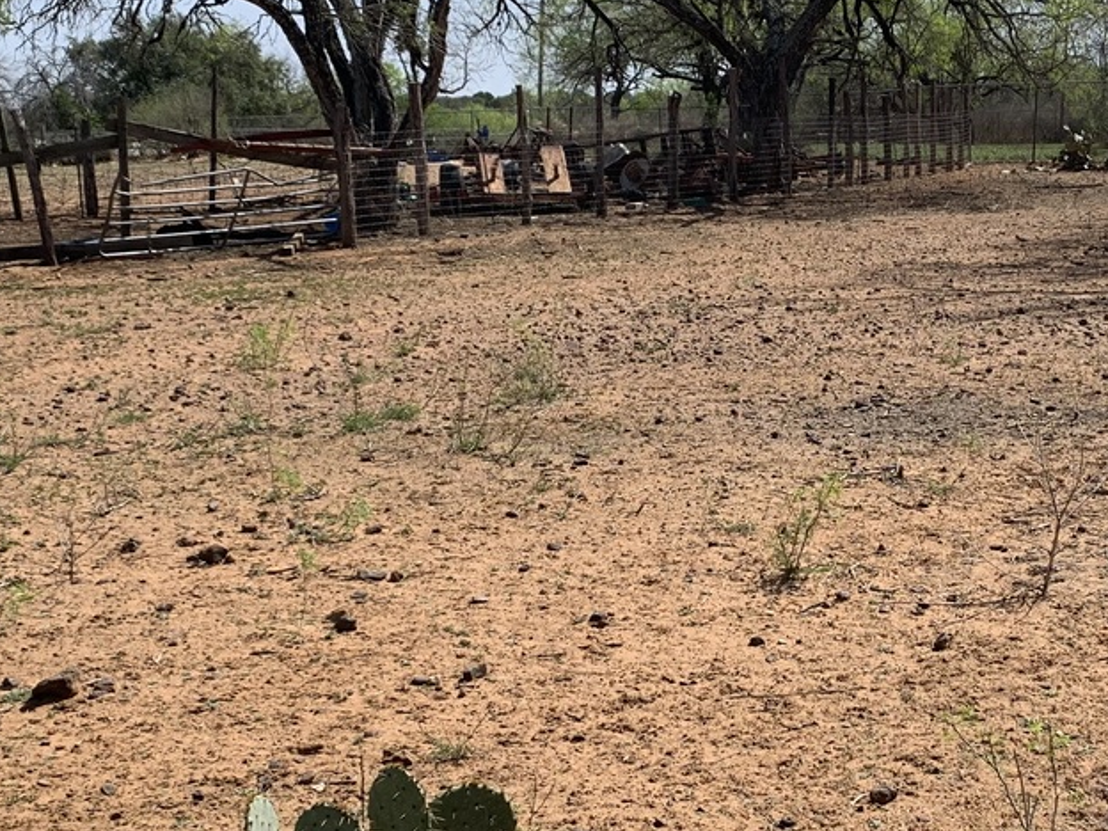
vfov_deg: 24.4
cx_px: 858
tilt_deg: -10.1
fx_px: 1920
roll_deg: +0.9
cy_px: 426
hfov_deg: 31.5
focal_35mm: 60
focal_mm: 4.25
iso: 25
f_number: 1.8
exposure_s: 1/2481
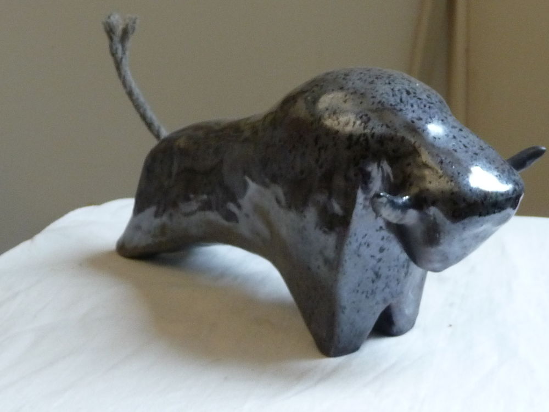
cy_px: 206
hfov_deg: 30.3
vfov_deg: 22.9
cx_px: 274
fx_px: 1015
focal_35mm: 64
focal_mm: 6.7
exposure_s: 1/30
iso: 320
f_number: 3.9
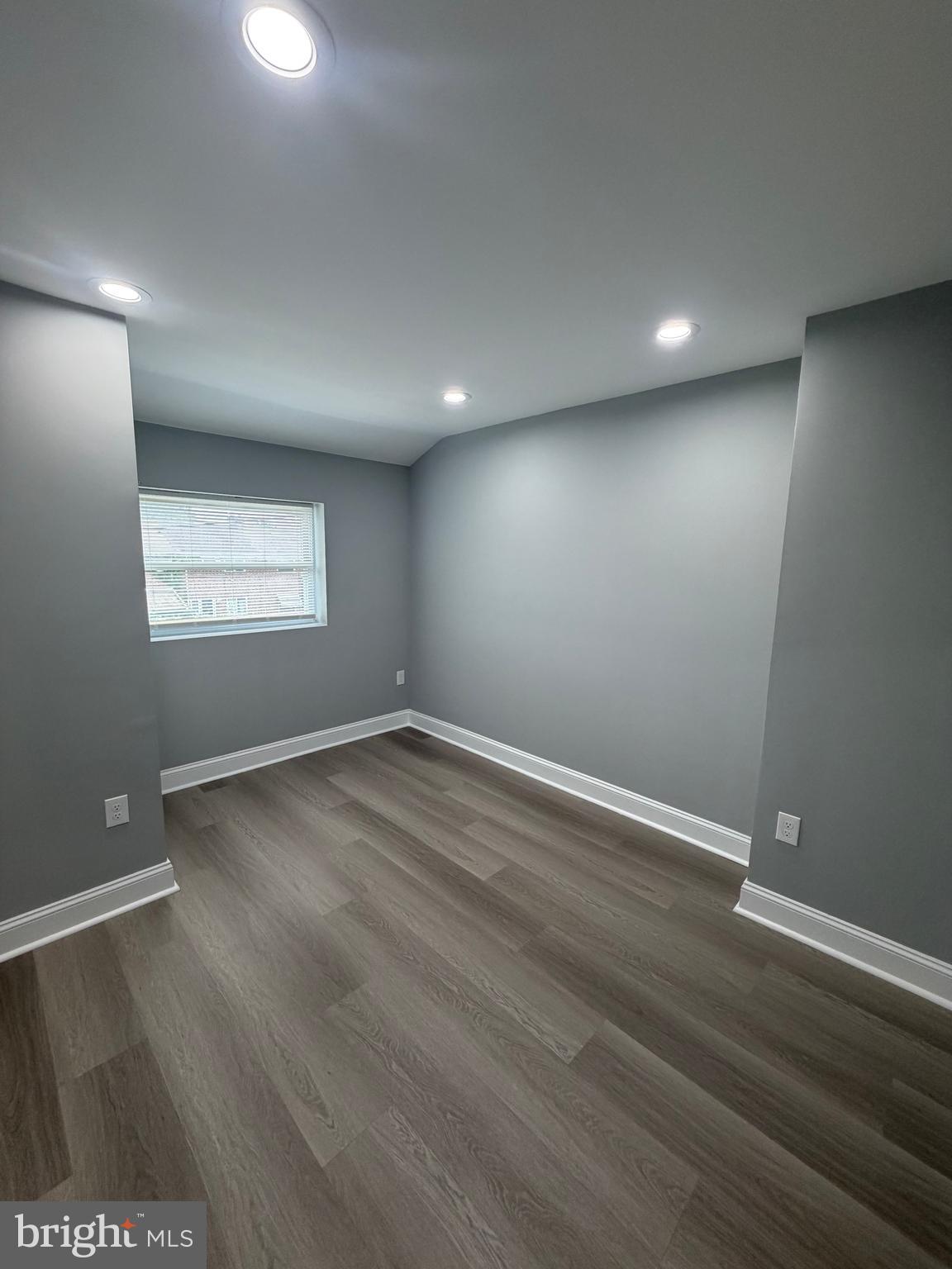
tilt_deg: -7.2
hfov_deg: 85.7
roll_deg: -0.3
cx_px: 476
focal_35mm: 14
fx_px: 513
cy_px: 634
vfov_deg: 102.1
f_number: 2.2
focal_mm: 2.22
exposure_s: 1/120
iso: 160
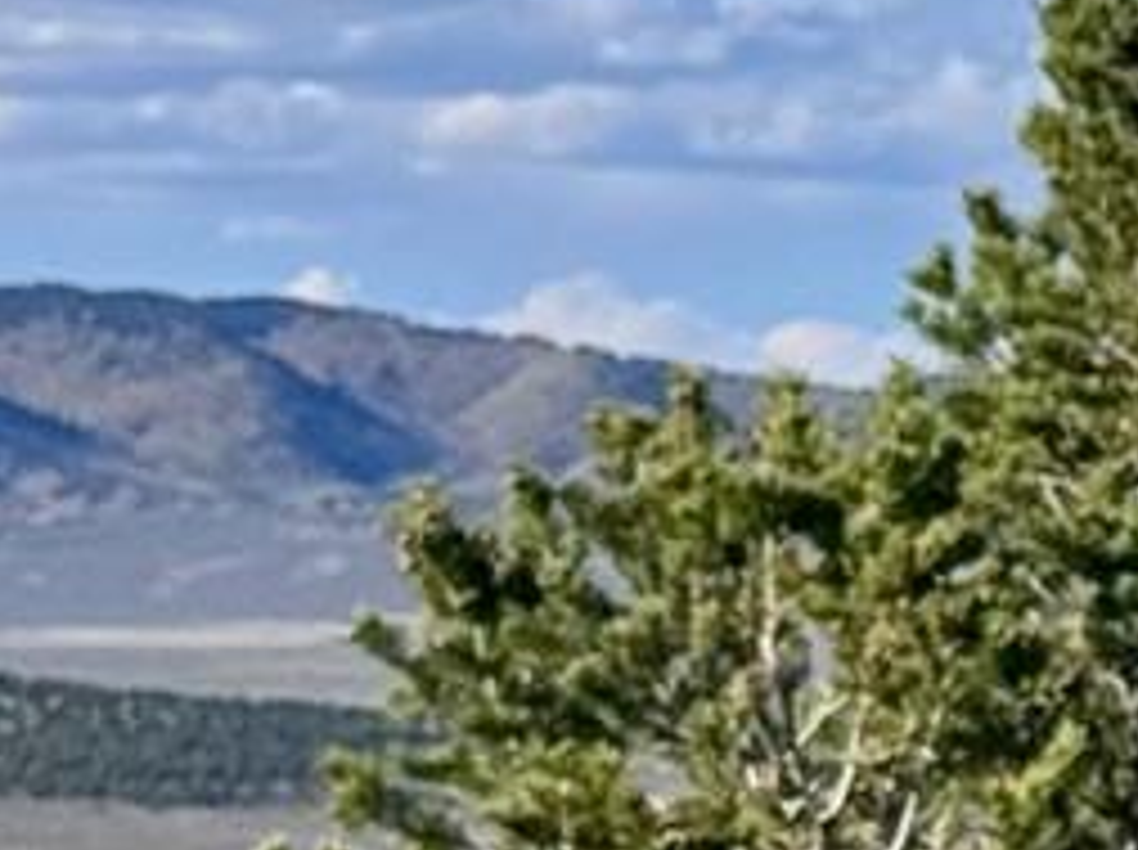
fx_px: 9980
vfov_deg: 4.8
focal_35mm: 304
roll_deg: +0.9
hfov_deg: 6.0
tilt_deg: -3.3
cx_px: 3445
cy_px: 1187
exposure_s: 1/4608
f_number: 1.78
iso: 64
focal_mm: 6.76
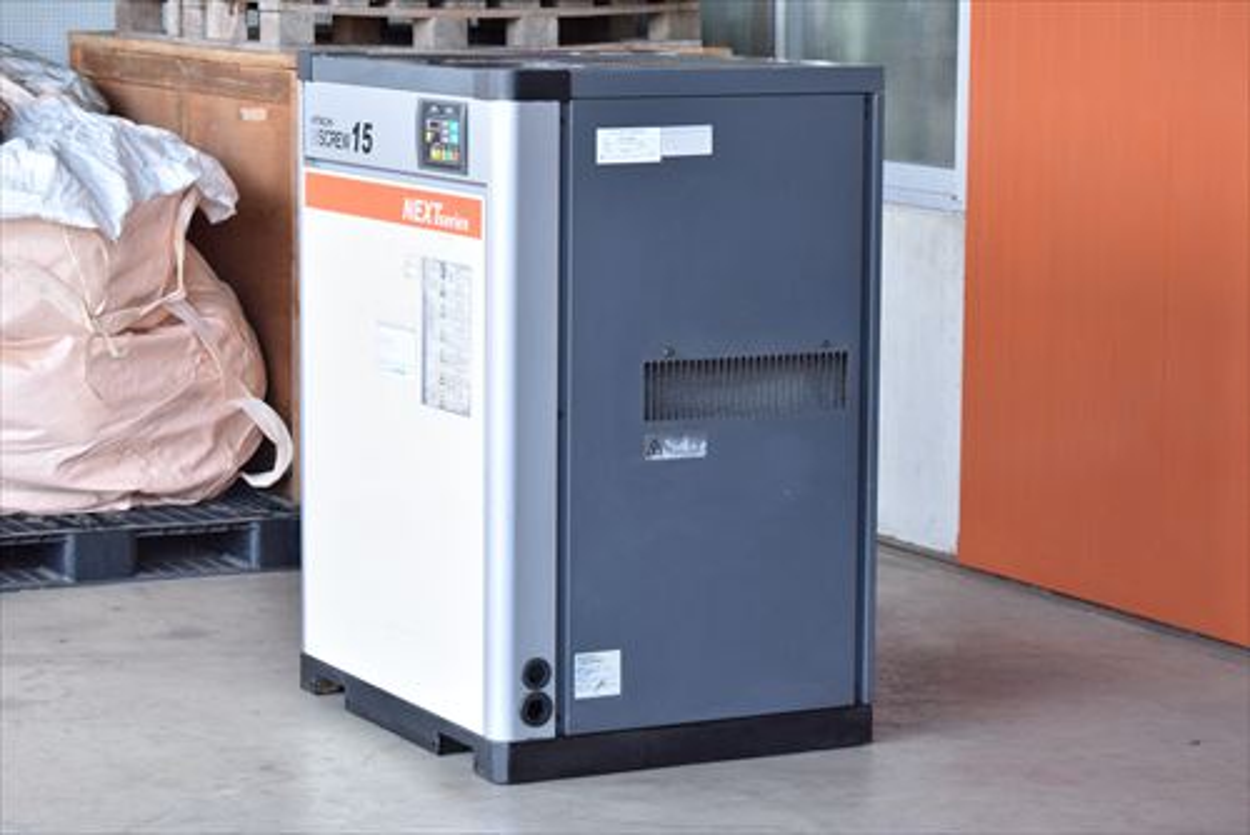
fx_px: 3387
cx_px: 625
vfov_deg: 14.1
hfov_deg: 20.9
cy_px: 418
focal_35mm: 98
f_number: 6.3
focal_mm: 65
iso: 1250
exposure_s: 1/400
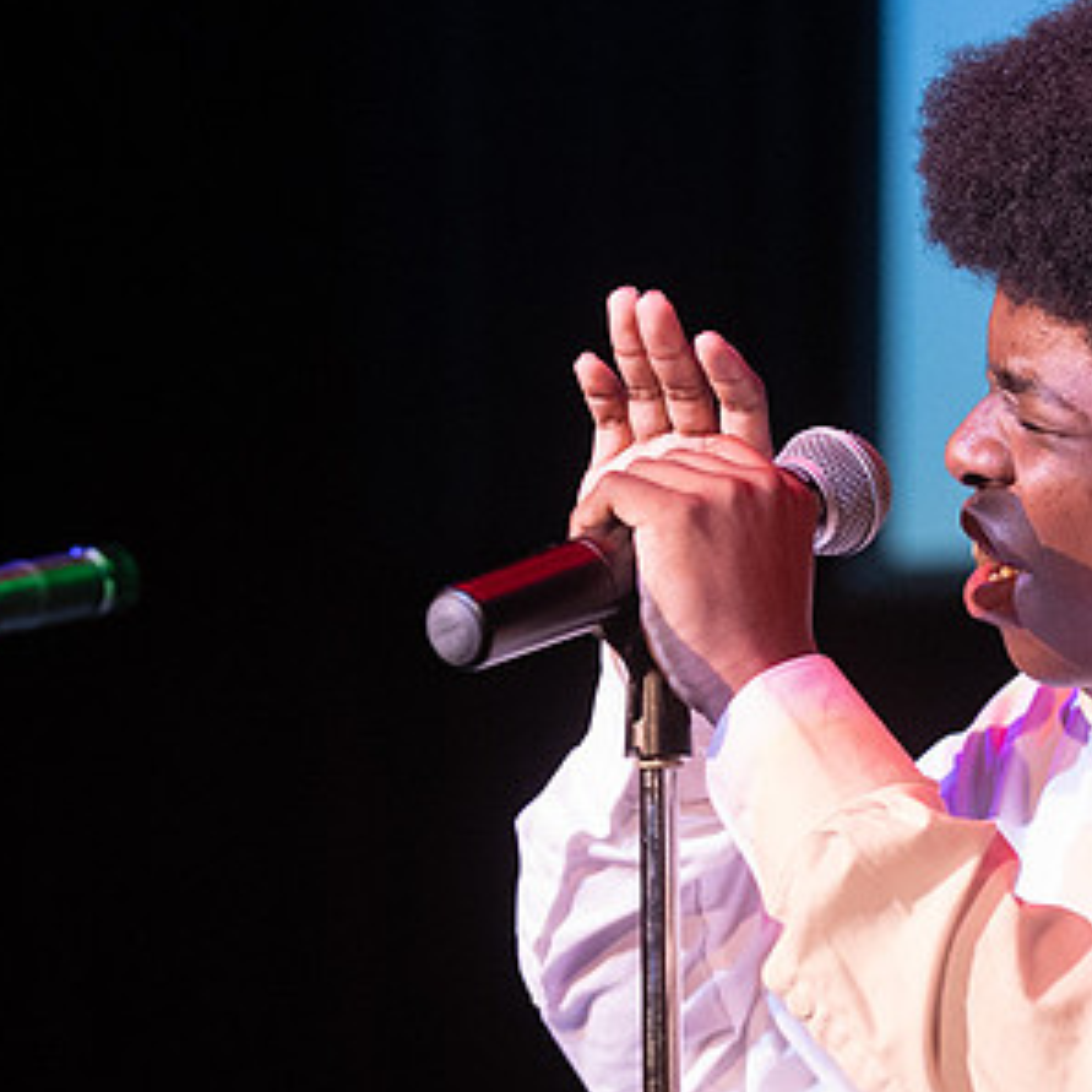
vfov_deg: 6.0
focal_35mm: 293
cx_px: 802
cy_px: 743
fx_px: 10457
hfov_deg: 6.0
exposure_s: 1/200
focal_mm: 102
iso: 3200
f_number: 2.8
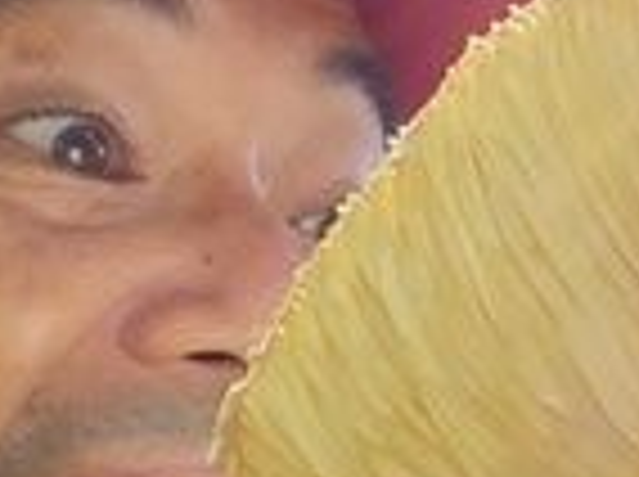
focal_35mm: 132
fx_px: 2433
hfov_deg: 14.4
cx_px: 785
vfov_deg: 11.0
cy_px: 578
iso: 64
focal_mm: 1.98
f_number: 2.4
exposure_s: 1/60
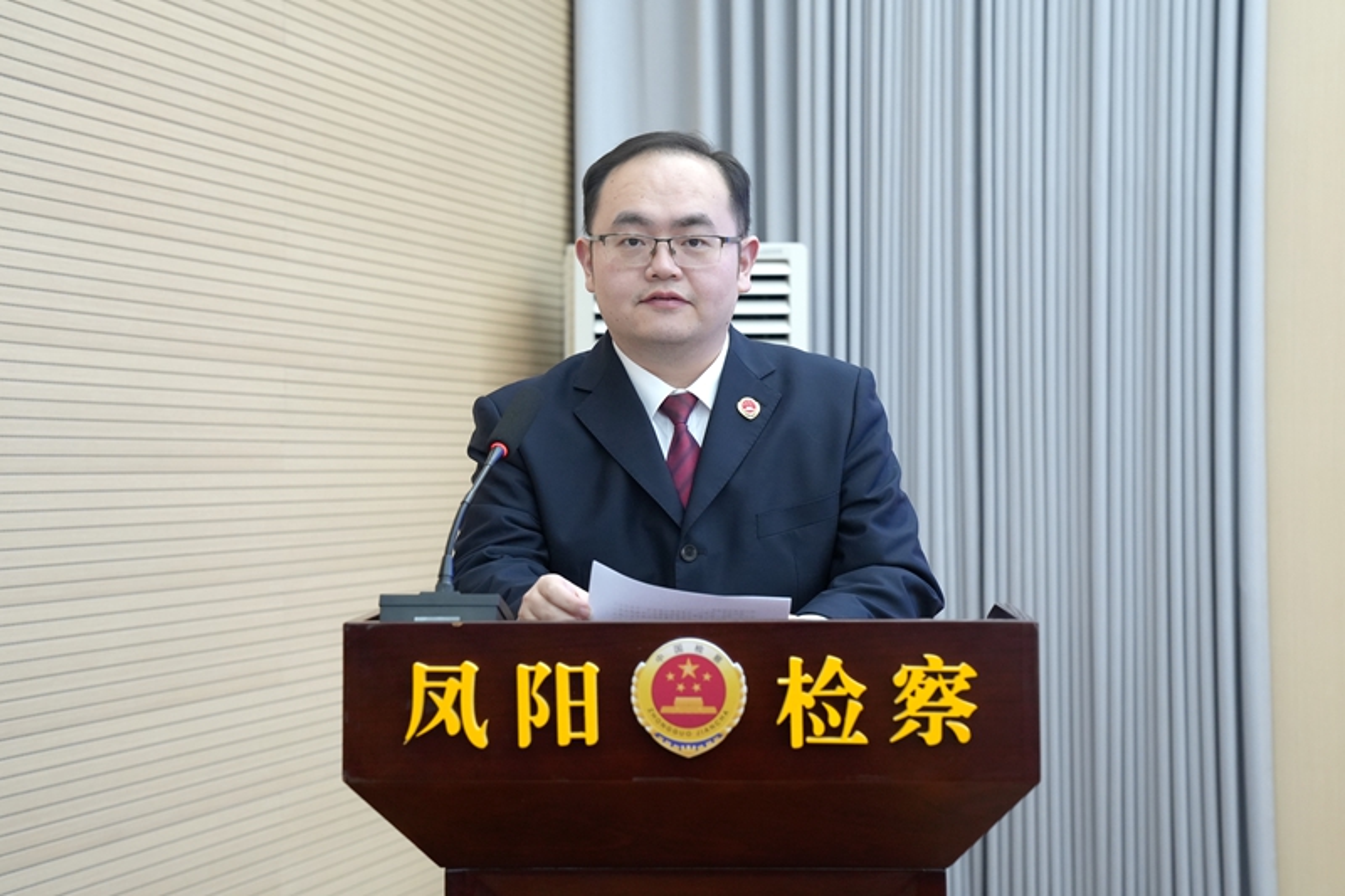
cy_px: 448
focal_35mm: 55
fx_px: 2054
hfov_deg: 36.3
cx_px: 672
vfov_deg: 24.6
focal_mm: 55
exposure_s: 1/160
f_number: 4
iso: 1600
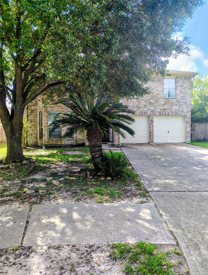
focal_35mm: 24
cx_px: 104
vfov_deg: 71.5
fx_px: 192
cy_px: 138
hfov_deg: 57.0
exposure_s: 1/200
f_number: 1.8
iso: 128
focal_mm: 5.56
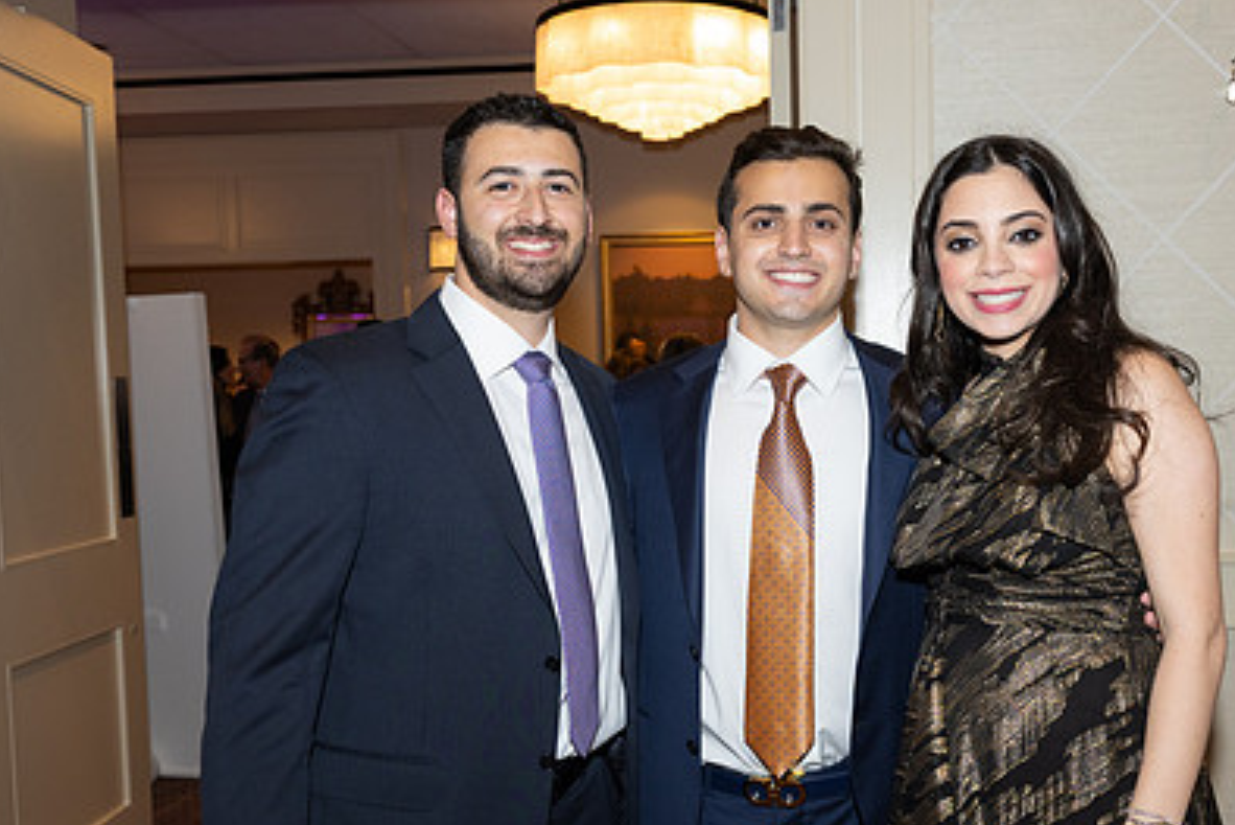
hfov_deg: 46.0
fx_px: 1441
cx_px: 765
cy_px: 529
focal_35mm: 42
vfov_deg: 31.7
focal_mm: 28.5
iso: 800
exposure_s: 1/100
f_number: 5.6
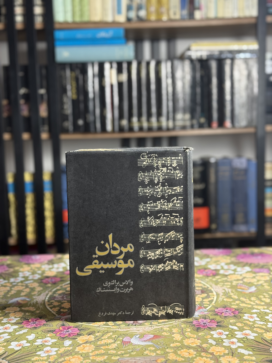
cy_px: 182
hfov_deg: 30.3
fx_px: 503
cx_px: 136
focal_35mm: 48
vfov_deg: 39.7
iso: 100
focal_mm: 6.76
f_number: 1.78
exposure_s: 1/50
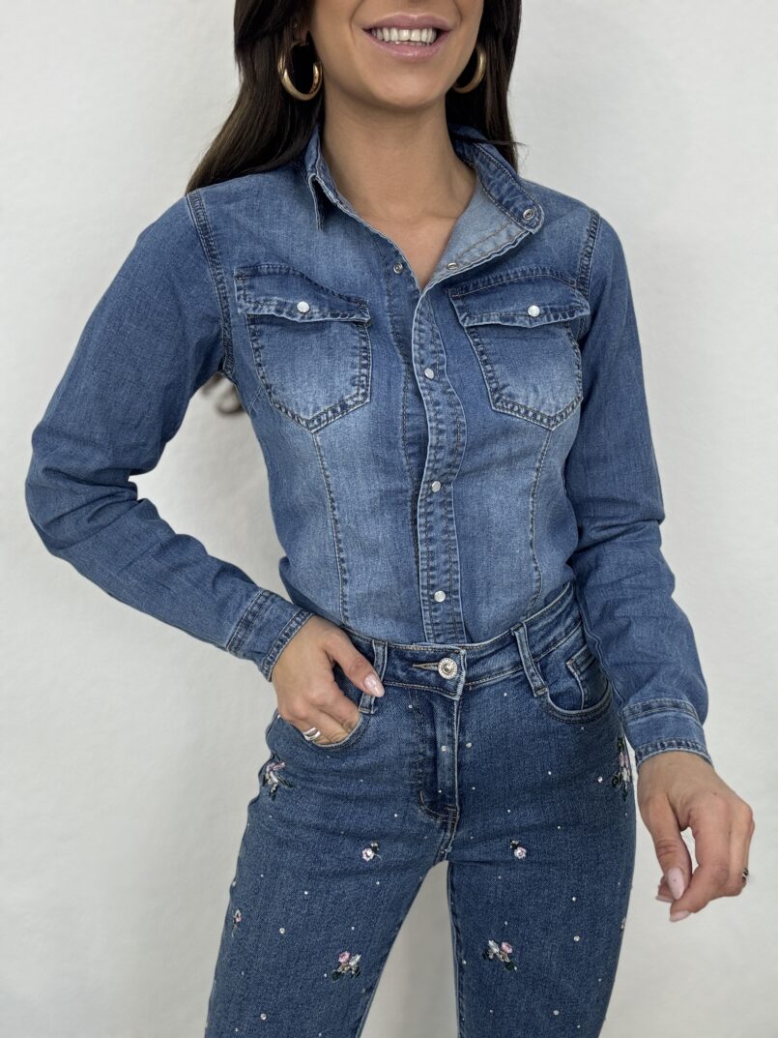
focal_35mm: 30
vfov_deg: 60.0
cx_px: 389
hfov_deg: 46.8
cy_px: 519
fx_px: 899
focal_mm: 2.69
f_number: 1.9
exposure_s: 1/100
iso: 64
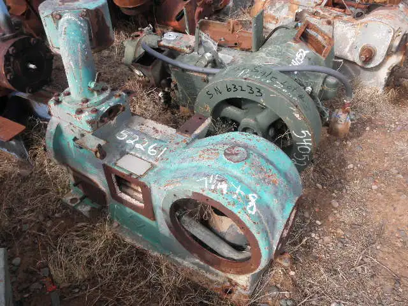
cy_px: 153
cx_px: 204
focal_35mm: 28
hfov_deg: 63.4
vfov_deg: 49.7
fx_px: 330
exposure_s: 1/500
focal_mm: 5
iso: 64
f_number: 3
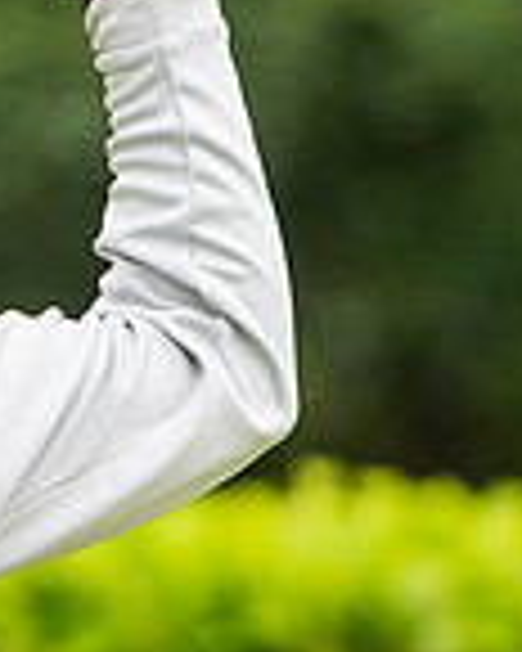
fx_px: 19099
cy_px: 268
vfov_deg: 2.0
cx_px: -666
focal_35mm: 989
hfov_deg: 1.6
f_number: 4
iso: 1250
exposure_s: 1/1000
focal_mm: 175
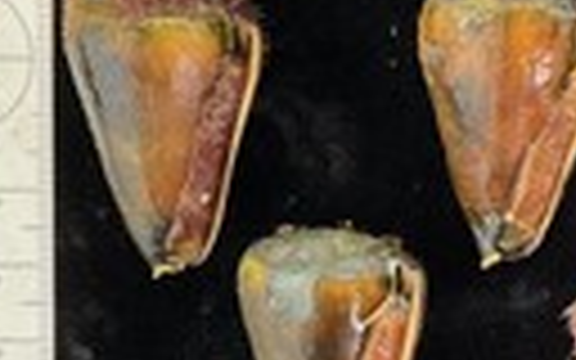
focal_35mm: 84
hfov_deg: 23.7
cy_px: 308
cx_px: 567
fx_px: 1319
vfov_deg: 15.4
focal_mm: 3
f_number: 1.8
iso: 200
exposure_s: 1/60
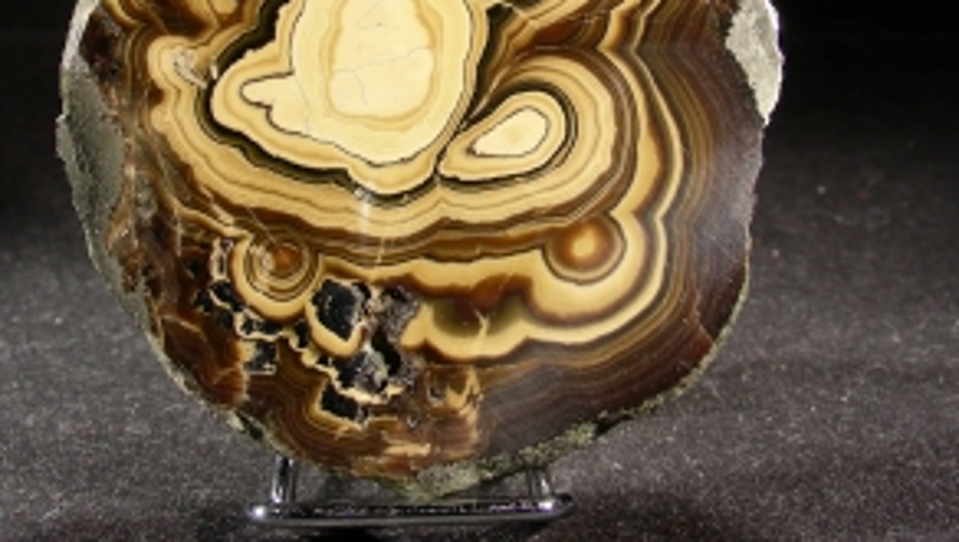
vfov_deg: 20.4
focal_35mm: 58
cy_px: 57
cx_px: 476
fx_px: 1476
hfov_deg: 36.0
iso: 50
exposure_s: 1/13.7
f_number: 3.5
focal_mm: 6.3
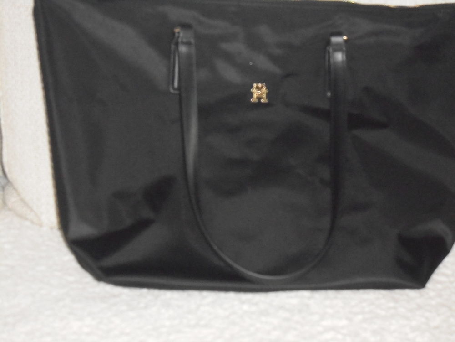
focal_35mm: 122
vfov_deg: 12.1
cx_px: 228
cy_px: 171
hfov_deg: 16.1
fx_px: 1604
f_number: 5.6
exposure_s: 1/60
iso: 800
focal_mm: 21.8
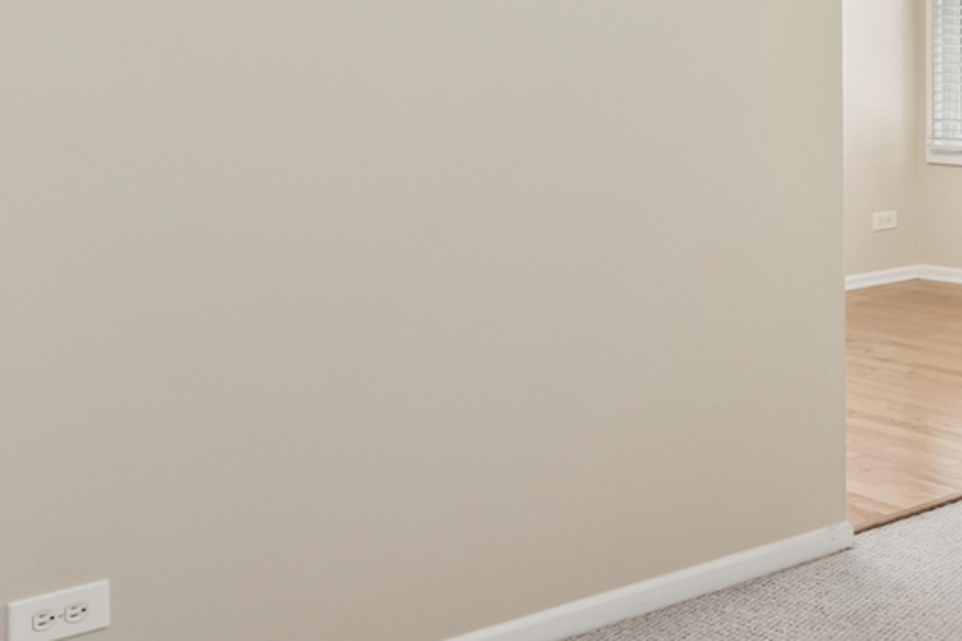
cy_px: 34
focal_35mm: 57
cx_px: 1520
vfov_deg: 23.0
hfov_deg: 24.8
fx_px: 1523
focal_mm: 12
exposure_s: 1/13
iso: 250
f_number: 8
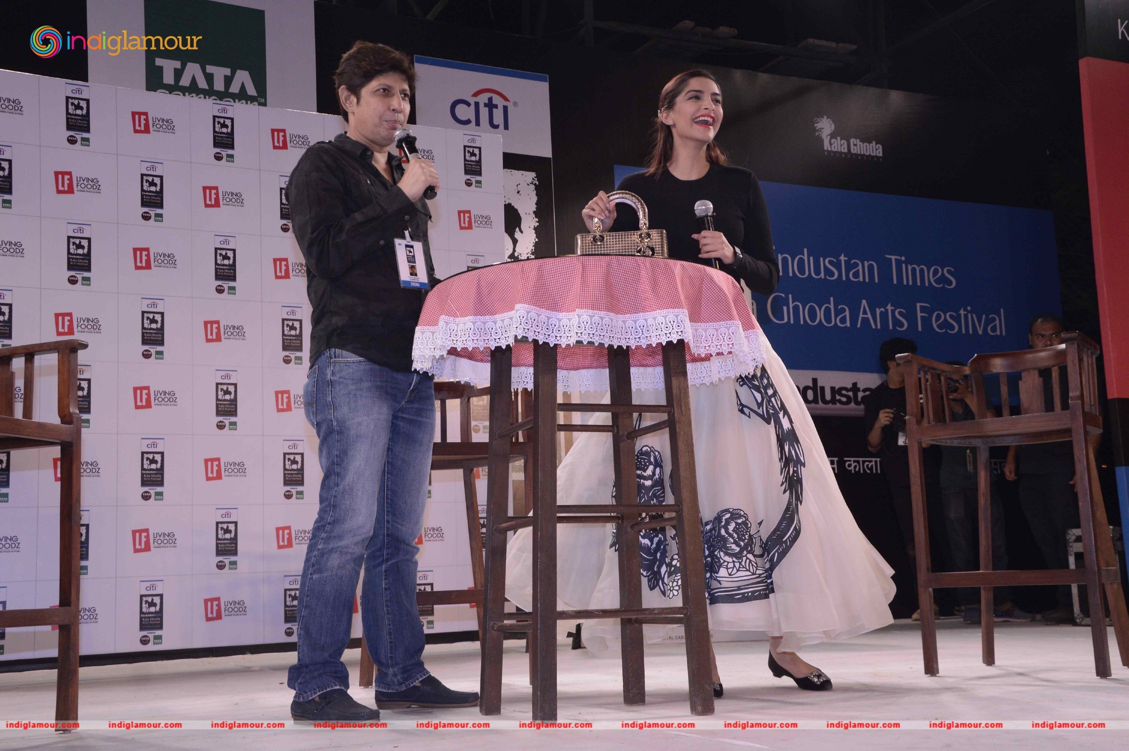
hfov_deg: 46.4
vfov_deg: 31.8
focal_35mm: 42
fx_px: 1316
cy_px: 376
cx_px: 564
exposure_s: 1/160
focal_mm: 28
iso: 800
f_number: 7.1
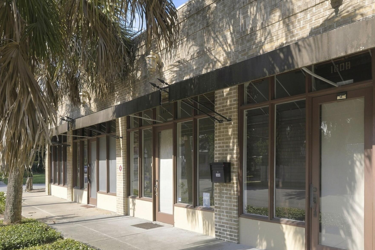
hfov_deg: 69.5
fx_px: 250
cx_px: 275
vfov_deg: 51.8
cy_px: 174
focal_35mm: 24
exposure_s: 1/100
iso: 640
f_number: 10
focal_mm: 14
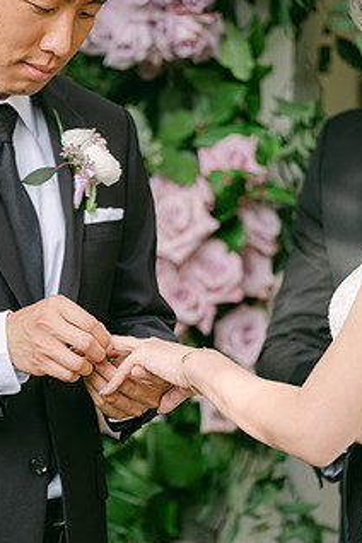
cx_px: 137
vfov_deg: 8.1
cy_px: 273
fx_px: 3816
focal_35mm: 253
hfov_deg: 5.4
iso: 320
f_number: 2.8
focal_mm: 119.2
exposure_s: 1/200
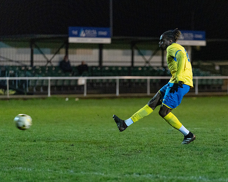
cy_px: 117
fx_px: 1486
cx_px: 161
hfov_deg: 8.8
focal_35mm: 220
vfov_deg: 7.0
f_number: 2.8
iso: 5000
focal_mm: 150
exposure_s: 1/500
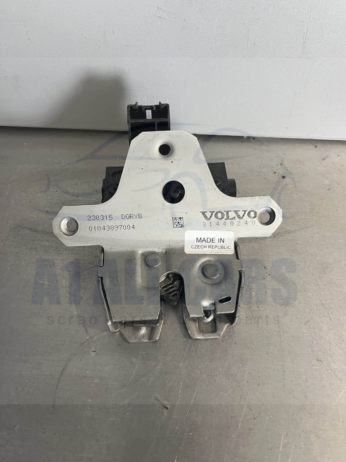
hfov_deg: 53.1
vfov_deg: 67.3
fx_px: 347
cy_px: 231
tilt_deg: -55.5
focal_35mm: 26
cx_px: 173
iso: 160
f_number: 1.6
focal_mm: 5.1
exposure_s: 1/60
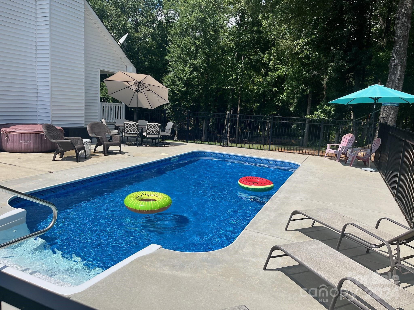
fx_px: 311
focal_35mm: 26
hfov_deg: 67.3
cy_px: 155
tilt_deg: -9.4
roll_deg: -3.1
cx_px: 207
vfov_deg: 53.1
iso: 50
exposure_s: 1/4651
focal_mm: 5.1
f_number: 1.6
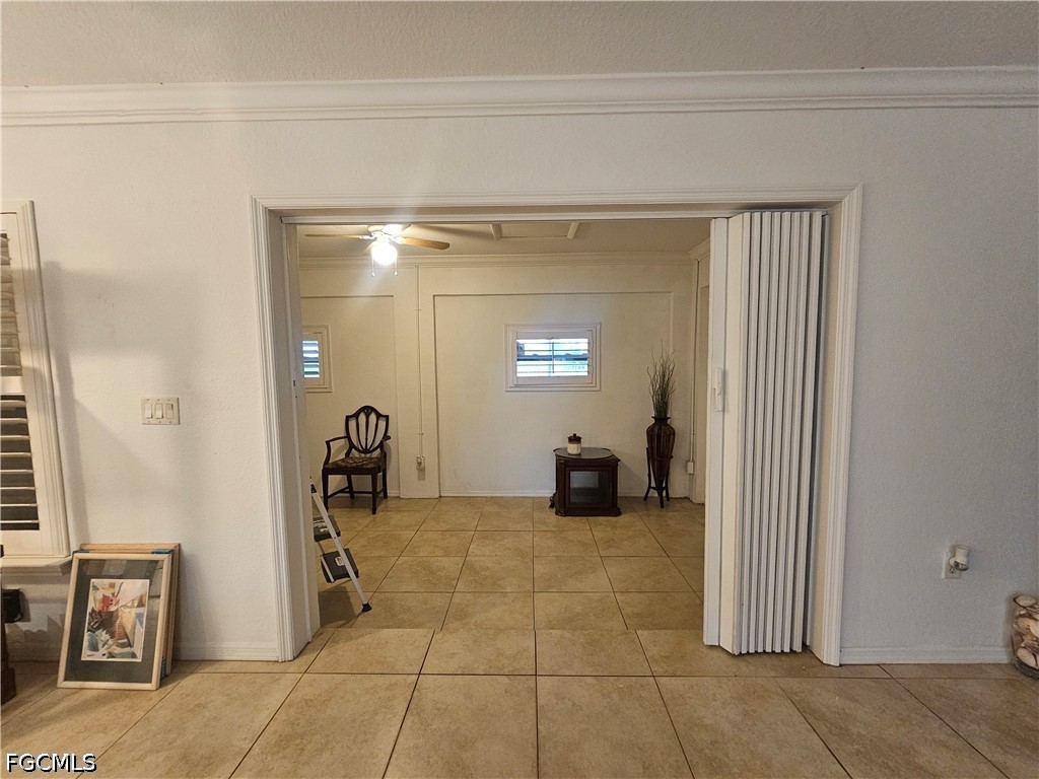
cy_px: 390
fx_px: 390
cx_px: 520
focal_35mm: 13
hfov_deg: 106.2
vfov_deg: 89.9
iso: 400
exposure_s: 1/30
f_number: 2.2
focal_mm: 2.2
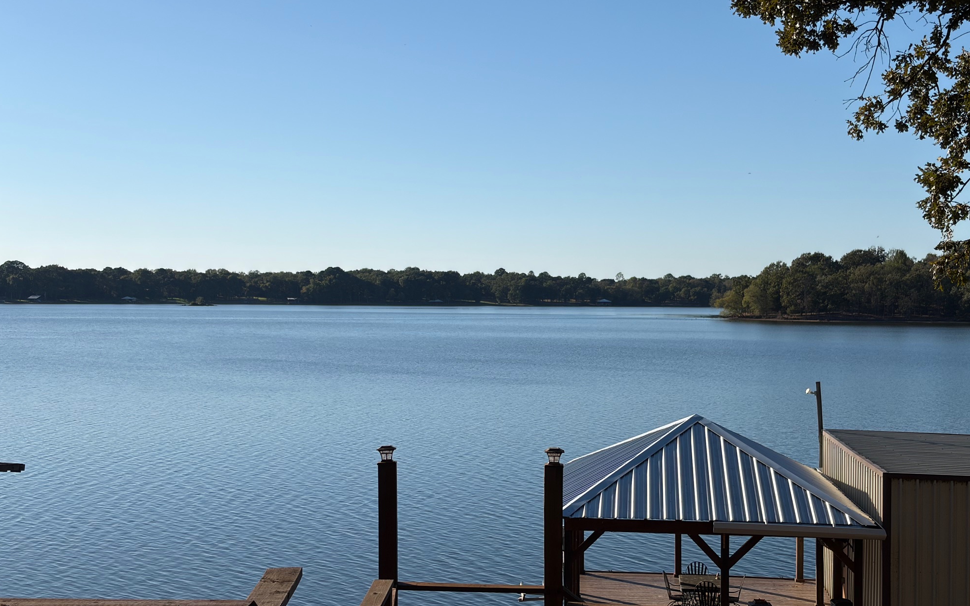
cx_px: 487
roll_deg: -0.8
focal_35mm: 56
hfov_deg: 36.3
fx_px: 1480
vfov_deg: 23.1
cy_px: 326
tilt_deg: -0.5
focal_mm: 5.96
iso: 40
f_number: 1.6
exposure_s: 1/5348
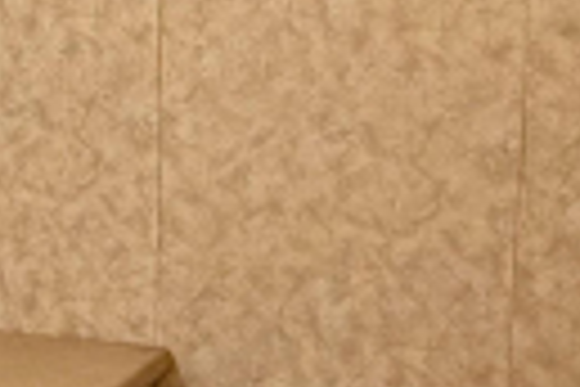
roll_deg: +0.1
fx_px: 1208
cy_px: 176
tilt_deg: -6.6
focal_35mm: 75
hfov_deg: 26.2
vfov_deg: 18.2
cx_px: 74
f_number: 2.2
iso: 250
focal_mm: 2.22
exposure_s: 1/60
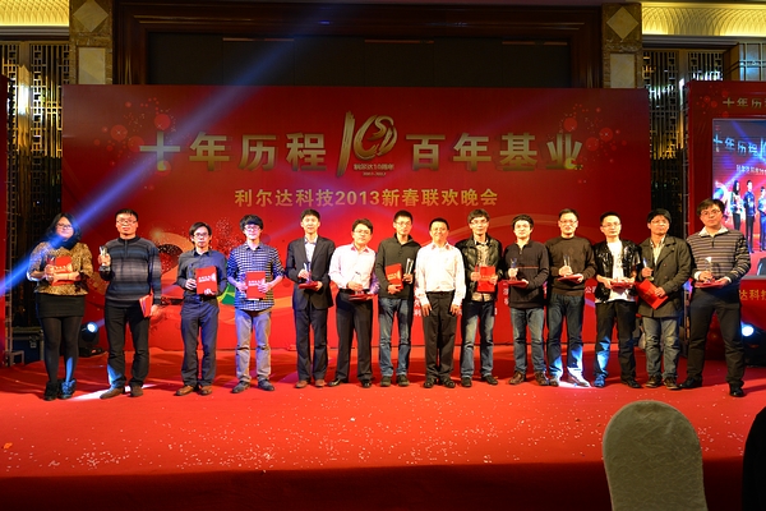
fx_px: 468
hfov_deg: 78.6
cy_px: 256
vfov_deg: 57.2
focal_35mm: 22
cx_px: 383
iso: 800
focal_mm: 22
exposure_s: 1/125
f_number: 4
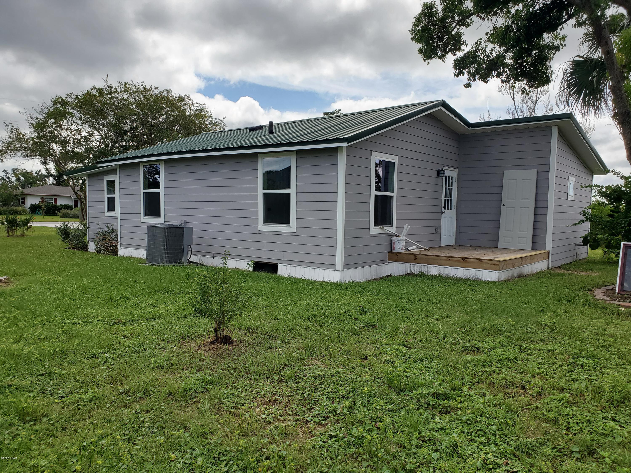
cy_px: 236
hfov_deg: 67.3
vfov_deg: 53.1
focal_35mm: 26
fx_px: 474
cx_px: 316
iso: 50
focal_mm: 4.3
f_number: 2.4
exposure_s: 1/1797
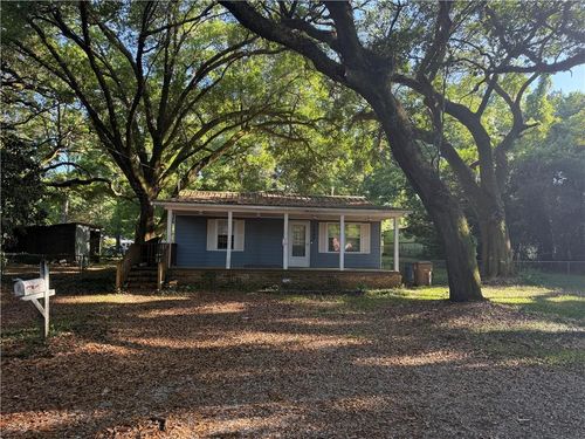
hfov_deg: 71.6
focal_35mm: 24
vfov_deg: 56.8
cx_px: 292
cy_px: 220
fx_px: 406
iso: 100
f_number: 1.78
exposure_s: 1/243
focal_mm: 6.76
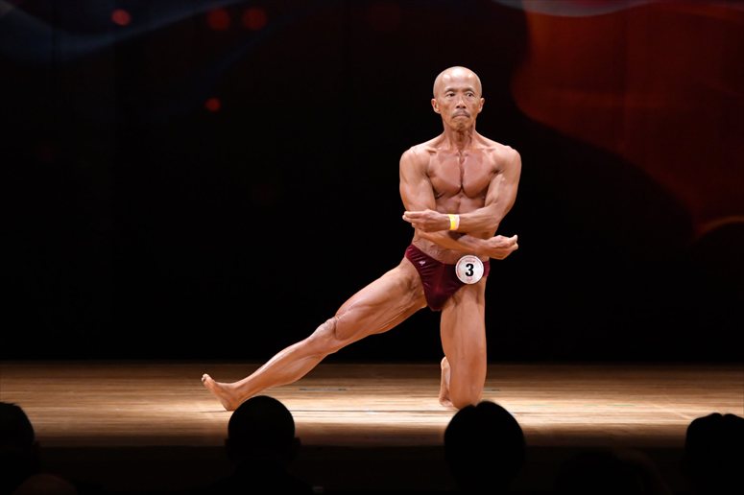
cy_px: 248
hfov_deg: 7.2
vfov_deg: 4.8
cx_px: 372
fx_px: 5887
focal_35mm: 285
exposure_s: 1/400
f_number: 5.6
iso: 4000
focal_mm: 190
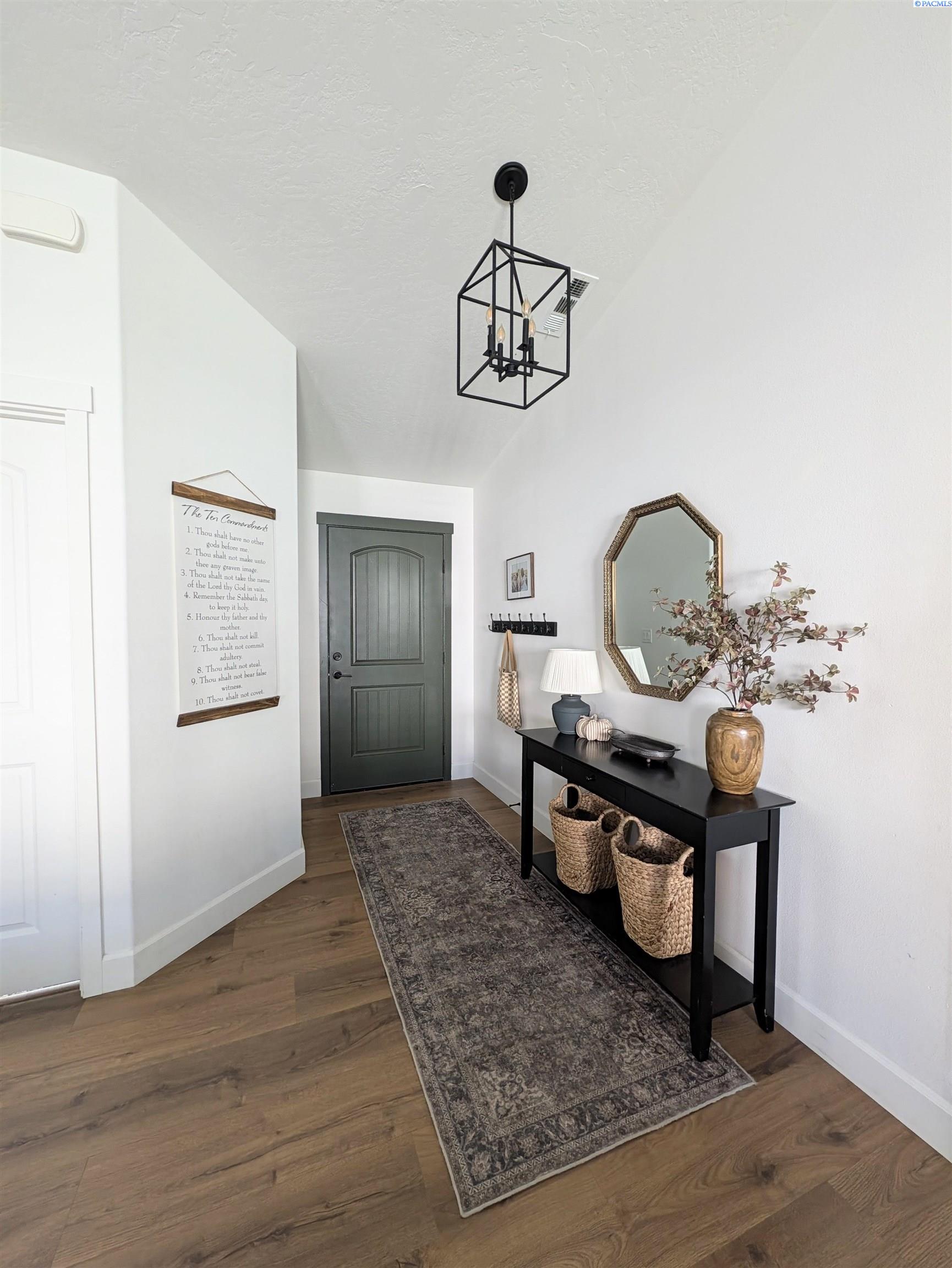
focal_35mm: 12
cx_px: 476
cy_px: 634
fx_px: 440
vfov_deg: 110.5
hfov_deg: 94.5
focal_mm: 2.02
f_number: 1.7
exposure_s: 1/30
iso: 150
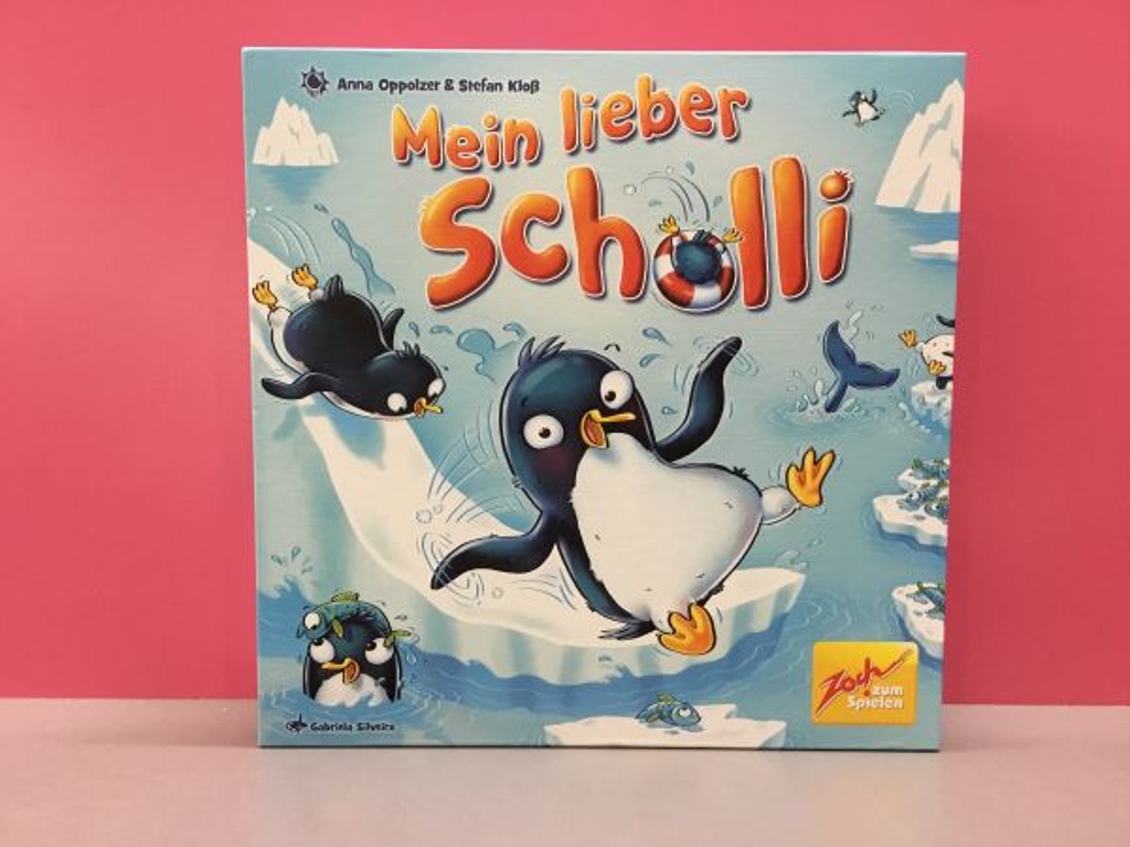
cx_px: 565
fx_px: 1012
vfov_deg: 45.4
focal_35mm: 31
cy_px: 424
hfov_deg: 58.4
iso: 160
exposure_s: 1/33
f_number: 2.4
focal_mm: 3.3
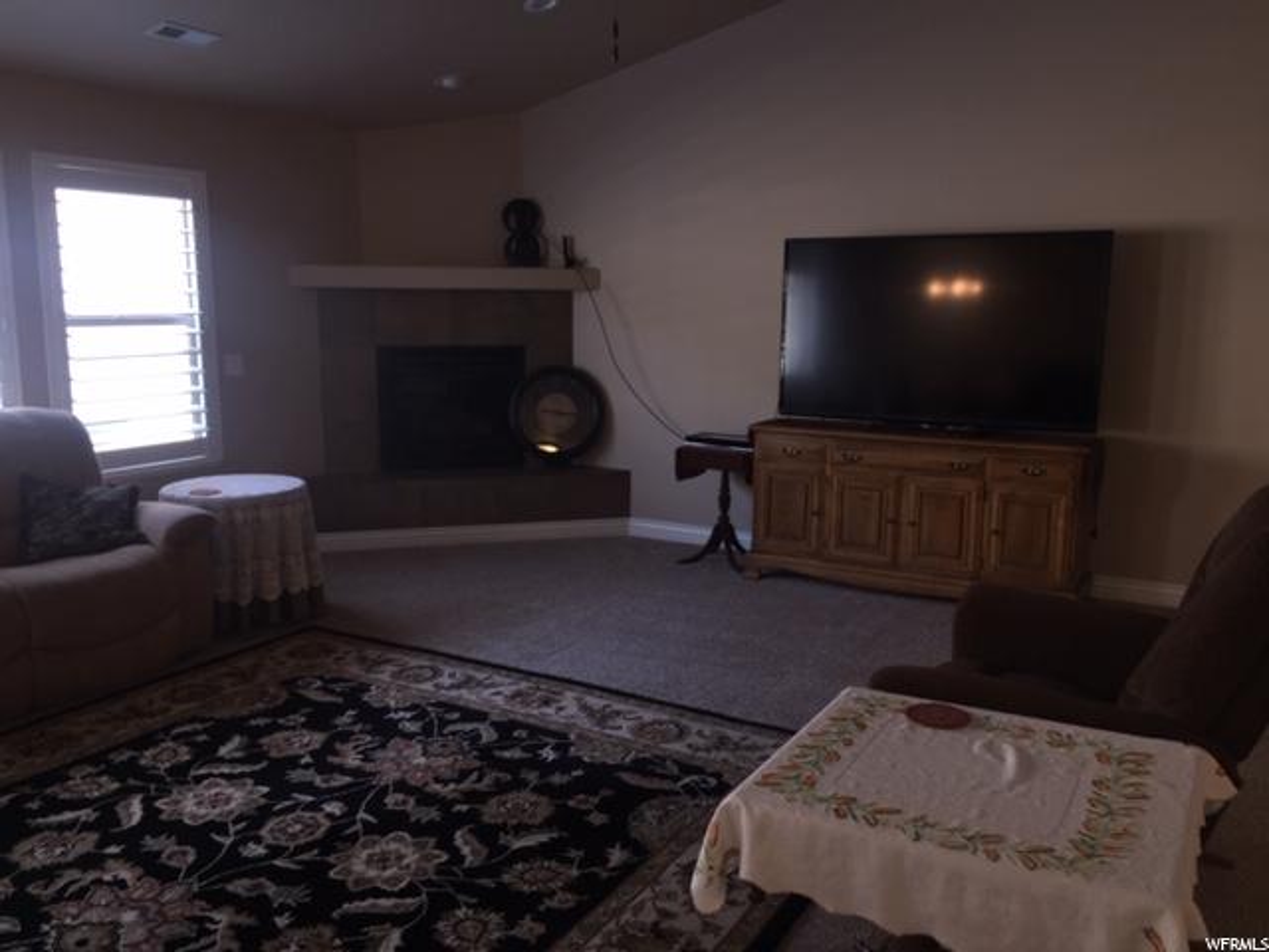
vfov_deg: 48.2
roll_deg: +0.0
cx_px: 634
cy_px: 476
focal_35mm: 29
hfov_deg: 61.7
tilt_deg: -9.4
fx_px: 1063
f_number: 2.2
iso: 32
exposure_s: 1/30
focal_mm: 4.15
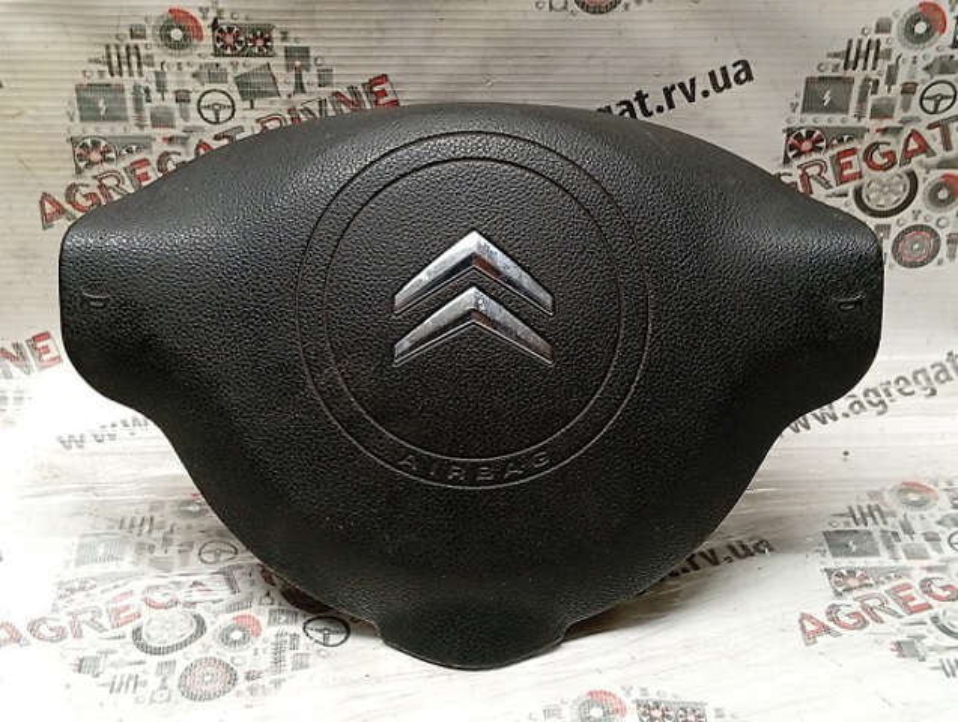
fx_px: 1442
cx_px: 479
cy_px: 361
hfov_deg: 36.8
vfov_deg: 28.1
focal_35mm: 52
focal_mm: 3.96
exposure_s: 1/33.3
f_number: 1.8
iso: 293
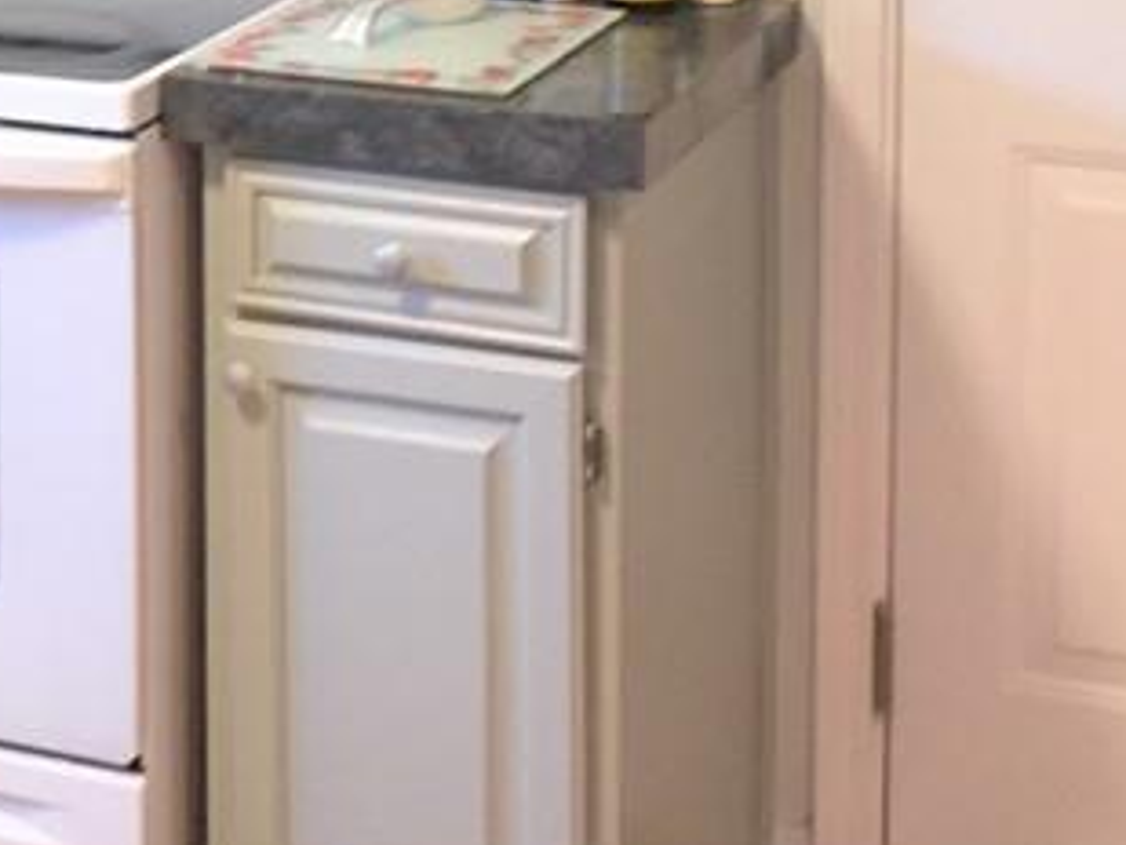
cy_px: -266
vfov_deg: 14.7
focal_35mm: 96
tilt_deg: -7.0
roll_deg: -1.9
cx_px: 4
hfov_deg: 19.8
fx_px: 3124
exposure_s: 1/30
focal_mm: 4.15
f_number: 2.2
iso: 100
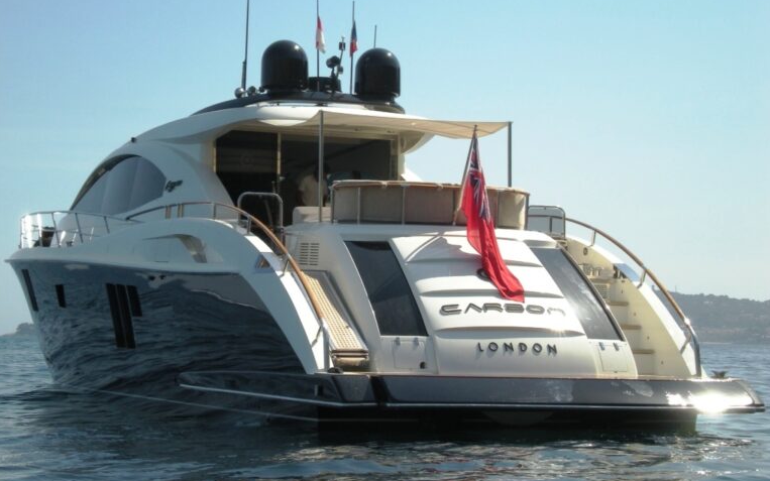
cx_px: 384
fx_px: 1658
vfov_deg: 16.5
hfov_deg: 26.1
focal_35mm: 79
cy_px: 237
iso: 89
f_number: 6.5
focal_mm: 12.3
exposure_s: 1/347
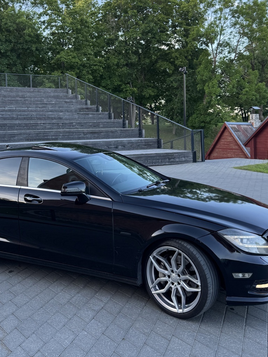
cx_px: 97
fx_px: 382
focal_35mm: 37
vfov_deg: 49.3
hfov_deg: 38.4
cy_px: 120
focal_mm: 6.76
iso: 64
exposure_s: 1/188
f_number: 1.78
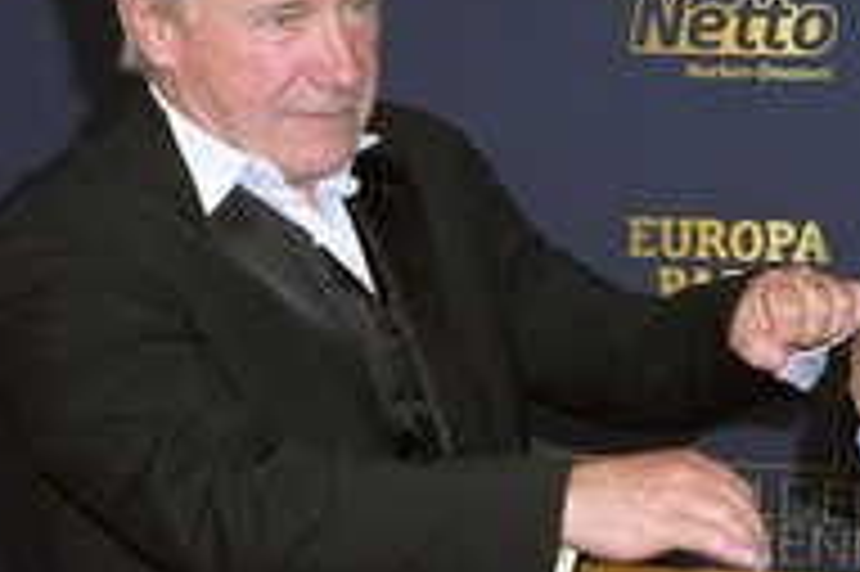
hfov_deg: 18.9
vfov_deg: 12.9
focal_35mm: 106
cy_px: 356
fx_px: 2530
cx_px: 795
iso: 640
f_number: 5.6
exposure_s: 1/250
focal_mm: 45
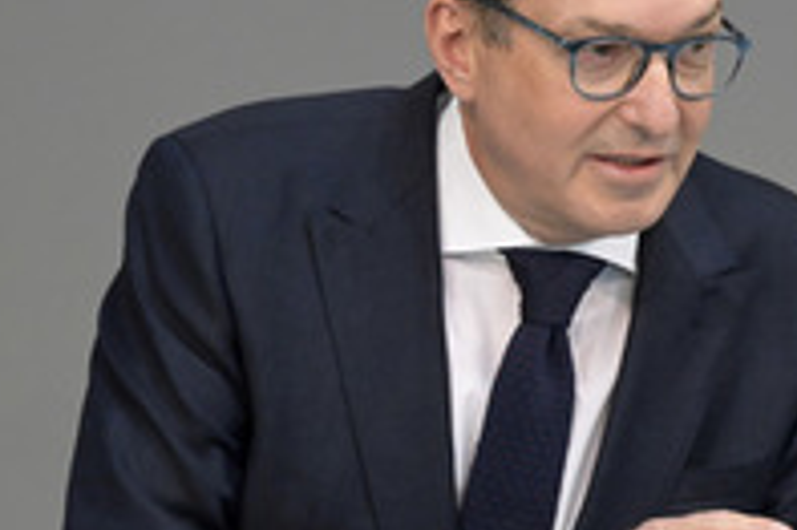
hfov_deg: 2.1
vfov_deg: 1.4
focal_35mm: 962
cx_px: 637
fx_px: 21279
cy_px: 396
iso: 8000
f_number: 5.6
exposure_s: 1/400
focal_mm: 420
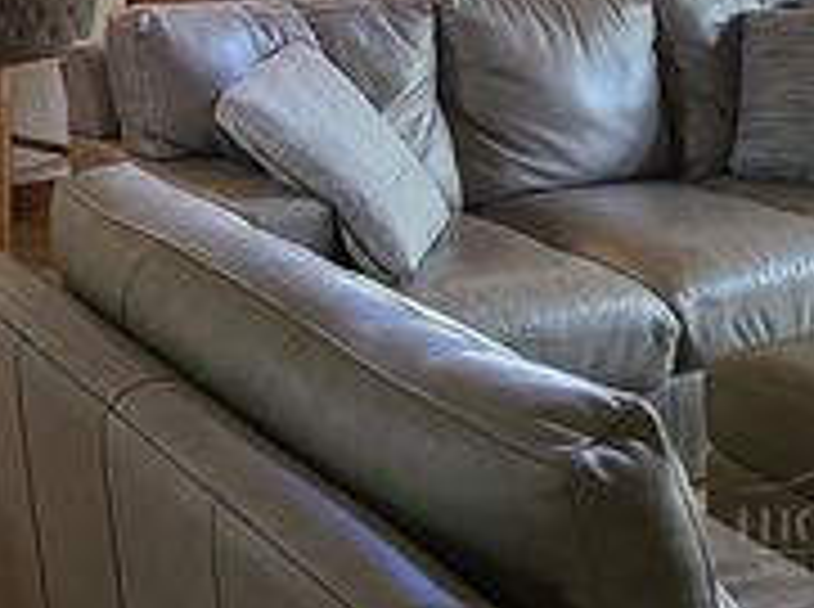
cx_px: 40
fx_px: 1690
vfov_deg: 18.8
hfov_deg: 26.0
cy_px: -200
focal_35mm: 72
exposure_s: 1/59
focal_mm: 5.4
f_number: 1.8
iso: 250
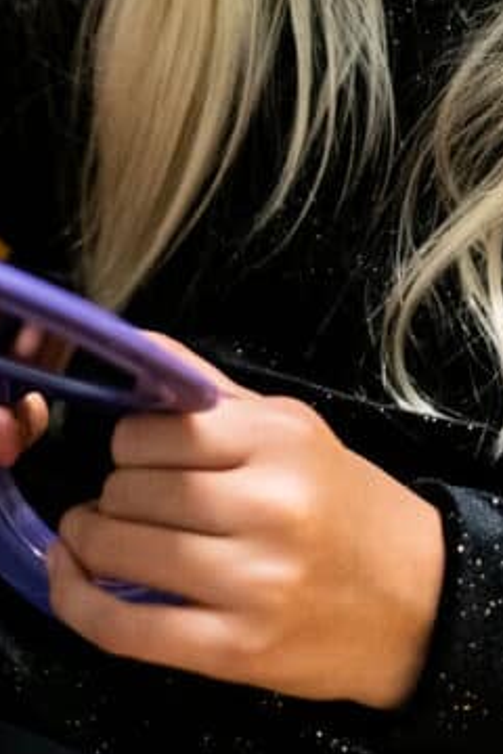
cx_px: 316
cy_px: -418
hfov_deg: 6.2
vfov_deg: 9.0
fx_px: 4631
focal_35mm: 221
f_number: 2.8
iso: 1600
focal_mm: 58
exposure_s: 1/400
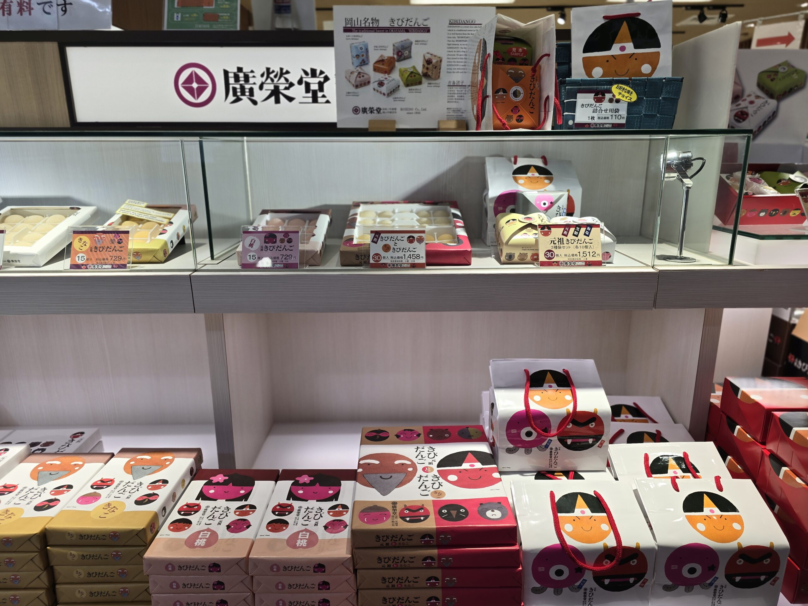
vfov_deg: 58.9
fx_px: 537
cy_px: 303
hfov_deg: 73.9
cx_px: 404
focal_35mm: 23
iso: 20
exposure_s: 1/120
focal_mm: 6.3
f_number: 1.7
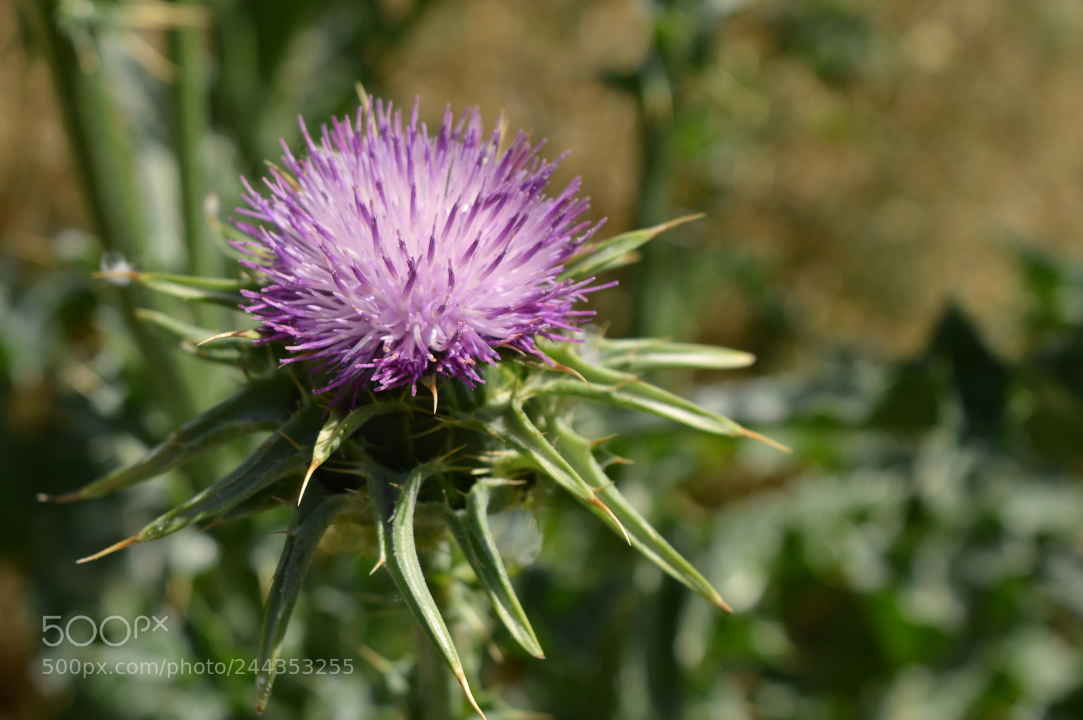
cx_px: 542
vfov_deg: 17.5
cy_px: 360
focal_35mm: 78
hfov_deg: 26.0
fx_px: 2345
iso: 100
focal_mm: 52
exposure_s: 1/320
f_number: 8
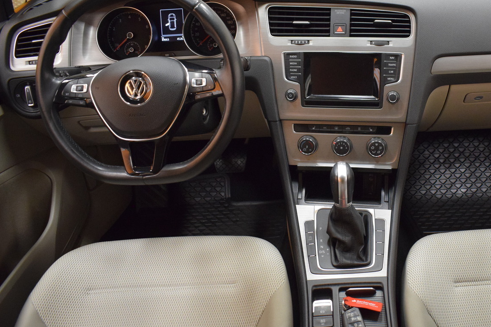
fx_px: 518
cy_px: 159
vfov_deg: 35.0
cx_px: 330
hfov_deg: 49.8
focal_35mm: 38
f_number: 3.5
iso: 2800
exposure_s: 1/60
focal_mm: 18
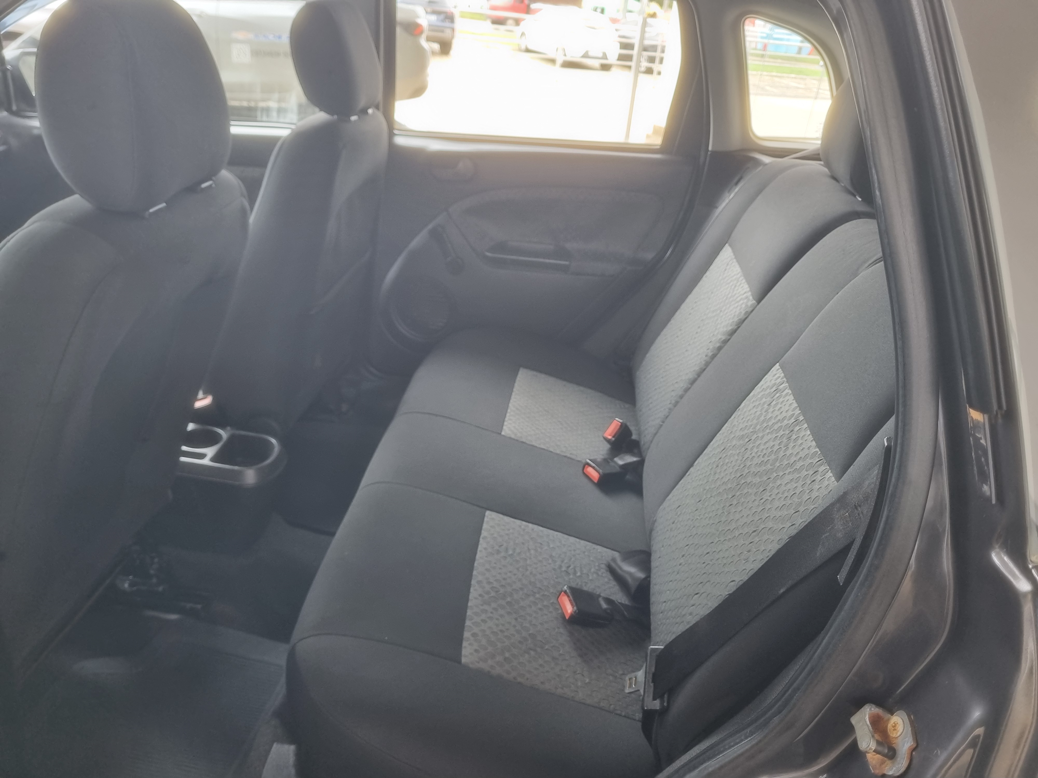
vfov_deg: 53.1
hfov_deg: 67.3
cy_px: 389
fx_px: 780
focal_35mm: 26
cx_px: 519
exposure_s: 1/60
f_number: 1.8
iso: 200
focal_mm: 5.4
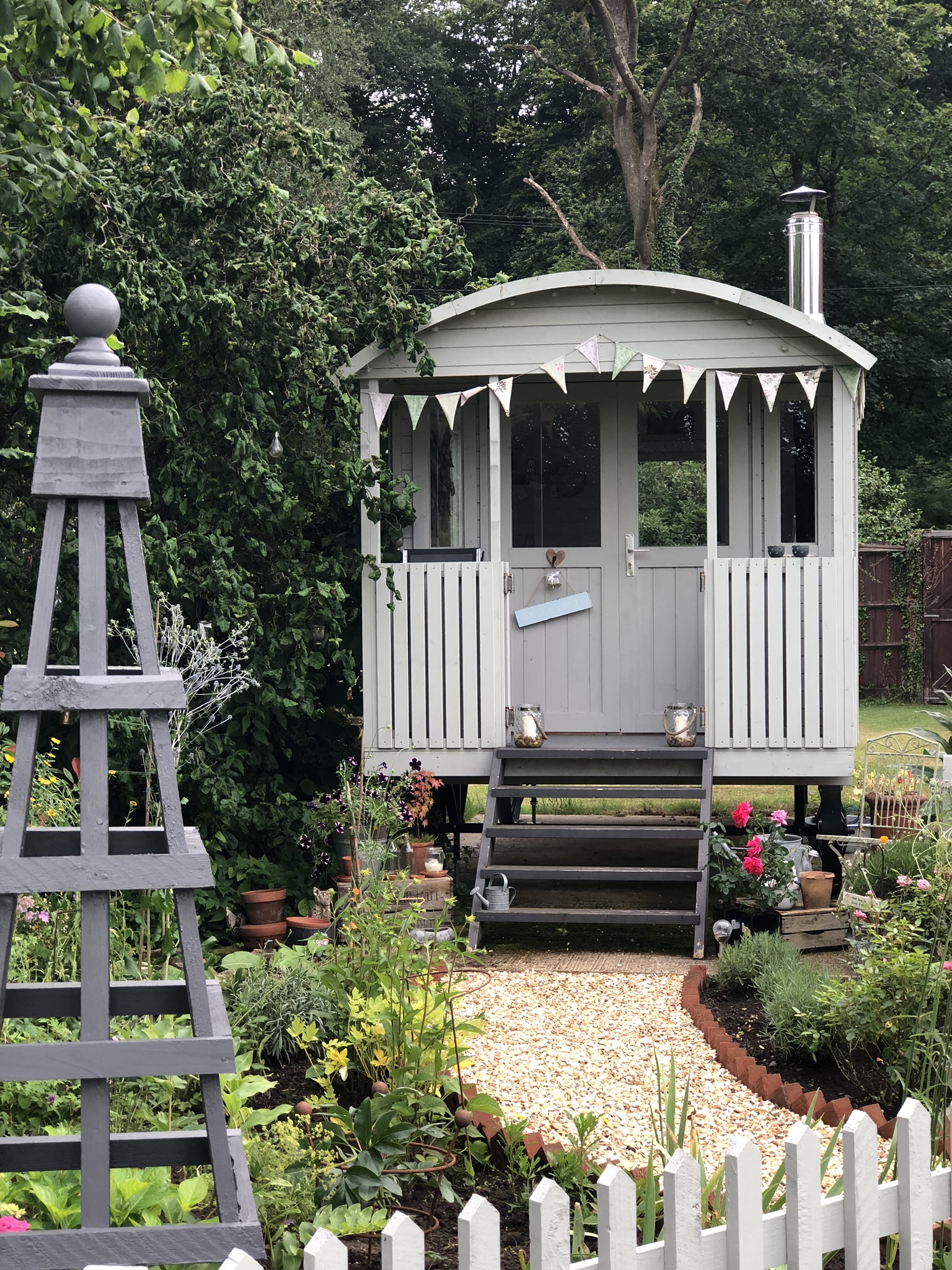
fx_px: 2090
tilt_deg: -0.8
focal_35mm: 57
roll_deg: +1.2
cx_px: 476
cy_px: 635
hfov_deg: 25.7
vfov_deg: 33.8
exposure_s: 1/40
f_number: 2.8
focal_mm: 6.6
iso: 25
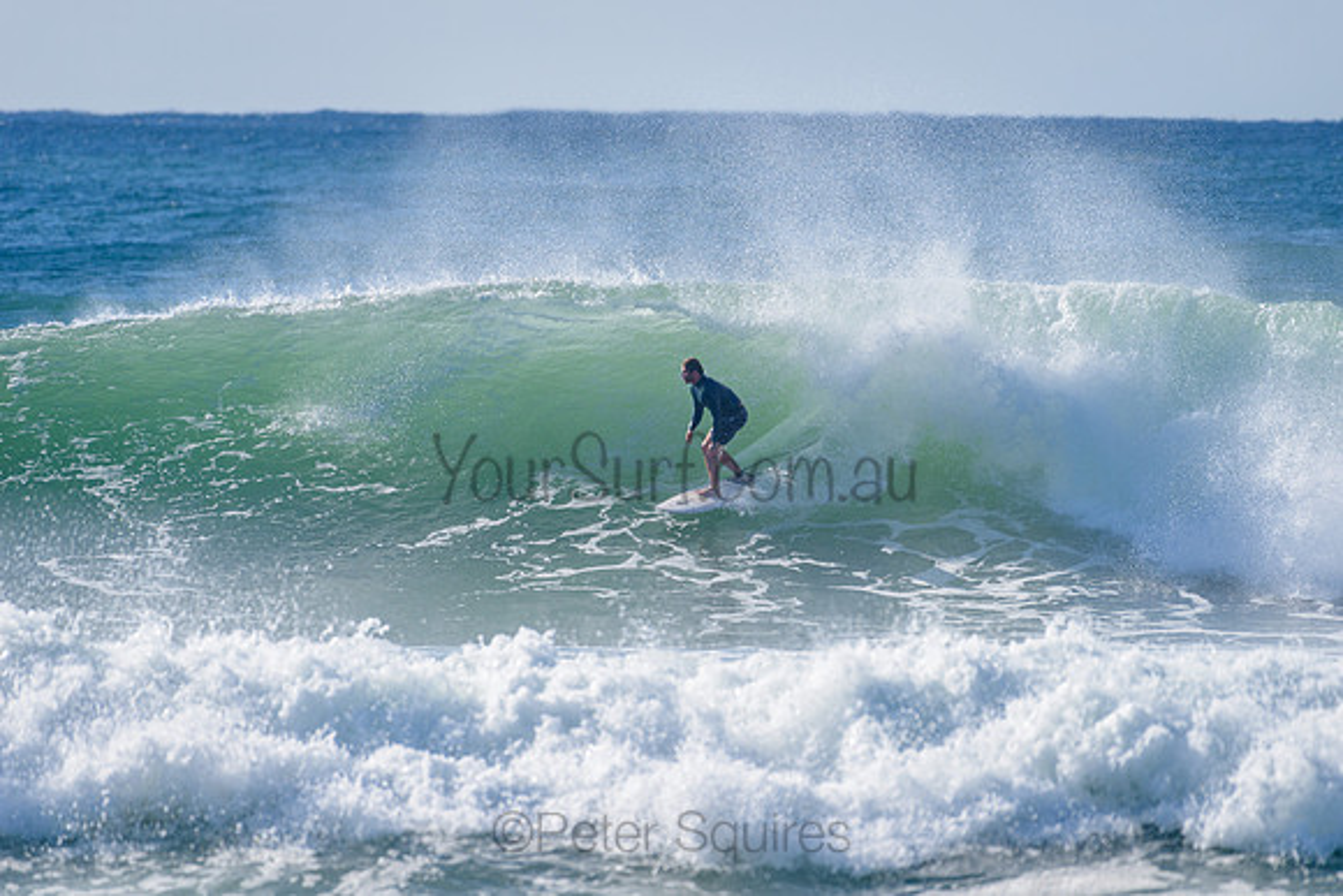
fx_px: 19049
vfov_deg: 2.7
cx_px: 680
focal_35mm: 511
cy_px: 448
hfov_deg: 4.0
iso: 180
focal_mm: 500
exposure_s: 1/2000
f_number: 5.6
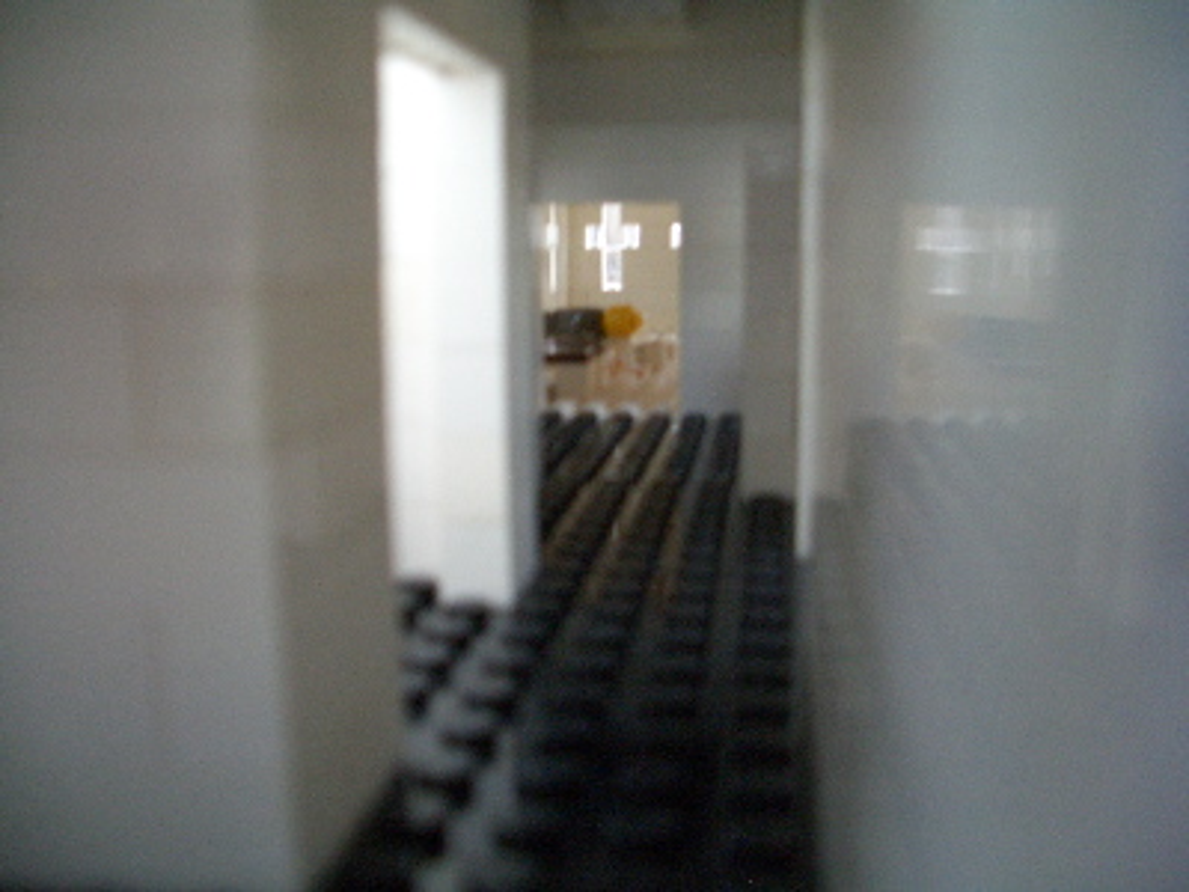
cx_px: 594
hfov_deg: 52.6
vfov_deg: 40.7
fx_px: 1202
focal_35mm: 35
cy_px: 446
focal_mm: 5.8
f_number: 2.6
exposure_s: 1/30
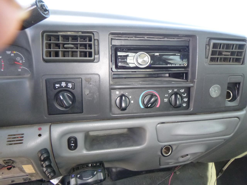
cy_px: 92
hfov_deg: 69.4
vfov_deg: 54.9
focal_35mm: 25
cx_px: 124
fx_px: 178
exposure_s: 1/60
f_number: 3.9
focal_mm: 4.5
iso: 400
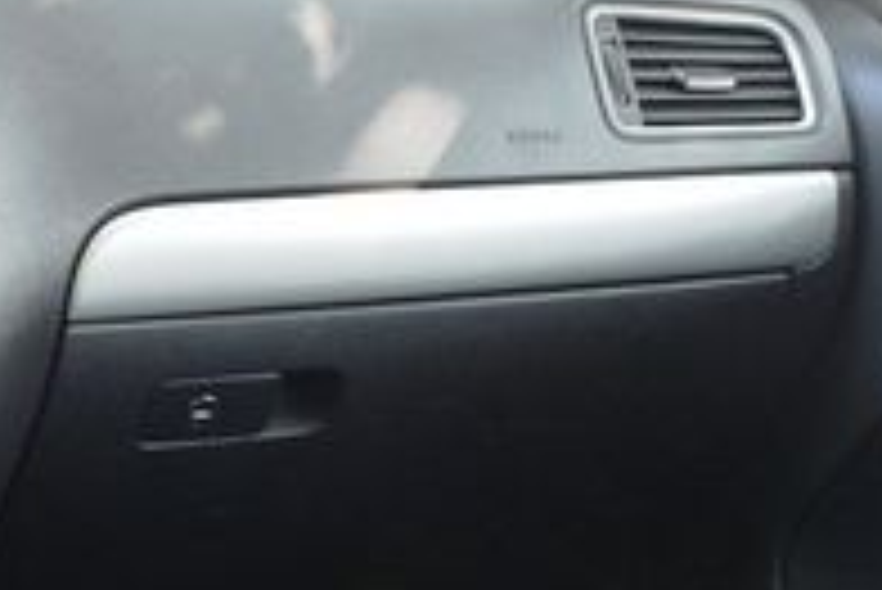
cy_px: 475
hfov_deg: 20.8
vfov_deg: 13.9
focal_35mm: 98
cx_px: 549
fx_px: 2403
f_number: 3.8
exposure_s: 1/200
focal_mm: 20
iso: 800
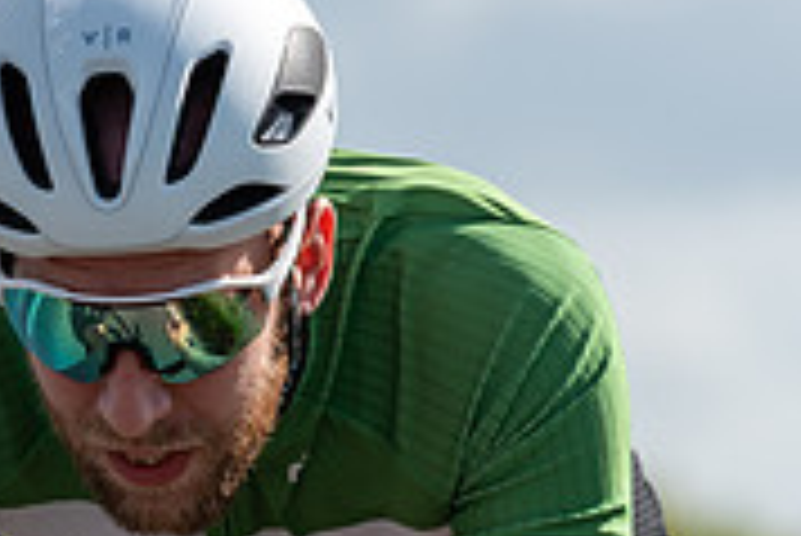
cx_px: -117
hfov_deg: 3.2
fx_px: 14496
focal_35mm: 651
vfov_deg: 2.1
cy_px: 426
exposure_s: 1/1000
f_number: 5
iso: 160
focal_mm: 200
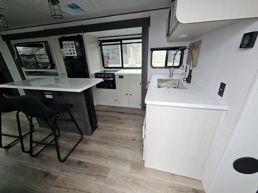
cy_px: 96
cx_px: 129
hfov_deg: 106.2
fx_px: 97
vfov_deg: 89.9
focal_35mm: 13
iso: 80
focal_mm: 2.2
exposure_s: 1/120
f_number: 2.2
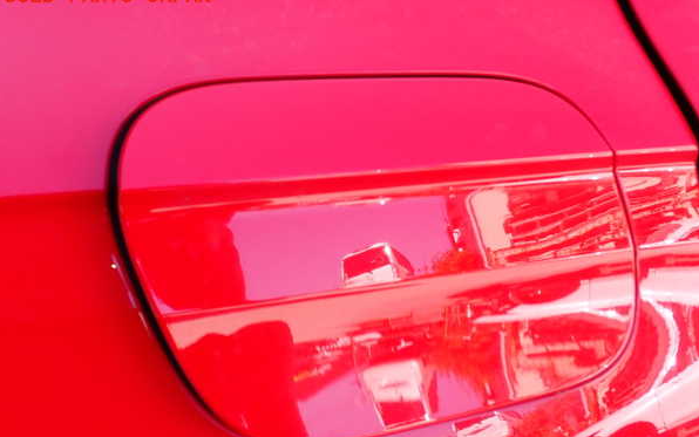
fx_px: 610
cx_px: 350
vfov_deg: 39.4
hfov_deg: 59.6
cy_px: 244
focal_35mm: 32
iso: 100
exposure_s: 1/200
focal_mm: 5.4
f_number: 3.2
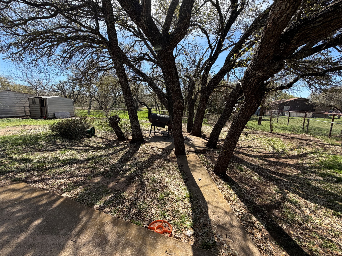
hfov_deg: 102.1
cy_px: 128
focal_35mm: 14
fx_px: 138
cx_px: 171
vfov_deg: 85.7
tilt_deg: -8.4
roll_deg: +0.1
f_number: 2.2
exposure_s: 1/518
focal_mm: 2.22
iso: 40
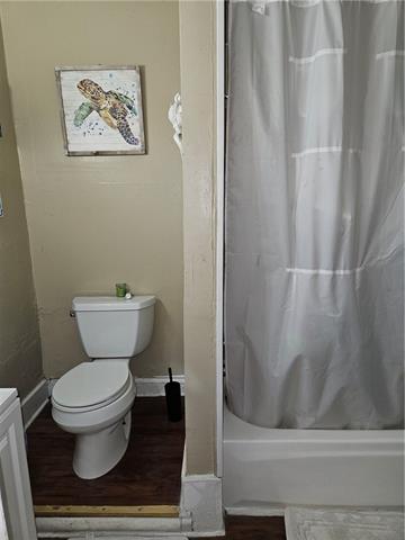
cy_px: 270
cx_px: 202
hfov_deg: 58.9
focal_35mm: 23
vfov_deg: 73.9
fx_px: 359
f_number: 1.8
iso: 100
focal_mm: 5.4
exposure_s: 1/40
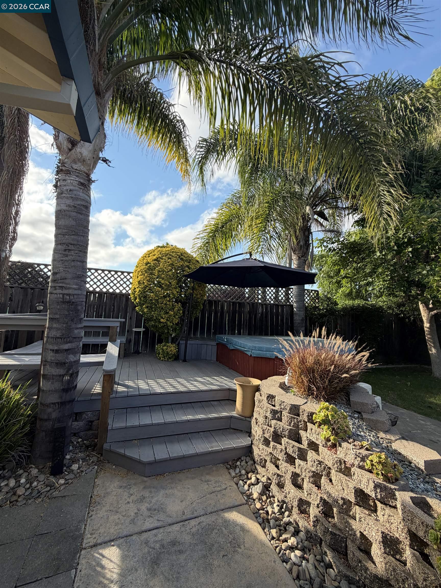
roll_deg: -1.9
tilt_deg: +5.7
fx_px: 238
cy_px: 294
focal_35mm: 14
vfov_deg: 102.1
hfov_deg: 85.7
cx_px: 220
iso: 40
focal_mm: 2.22
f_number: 2.2
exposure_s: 1/602
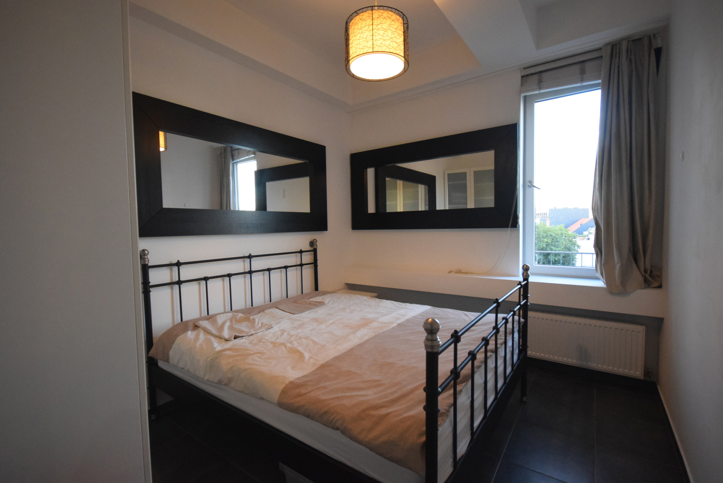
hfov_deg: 100.3
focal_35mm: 15
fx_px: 301
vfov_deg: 77.4
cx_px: 362
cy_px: 242
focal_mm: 10
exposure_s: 1/160
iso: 3200
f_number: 4
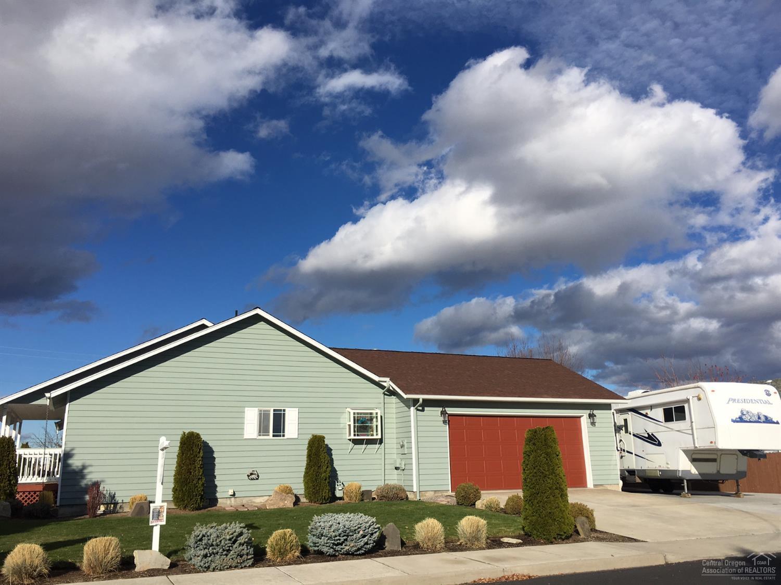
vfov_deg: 48.2
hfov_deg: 61.7
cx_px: 390
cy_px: 292
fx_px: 654
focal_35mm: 29
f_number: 2.2
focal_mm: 4.15
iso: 25
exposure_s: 1/2564
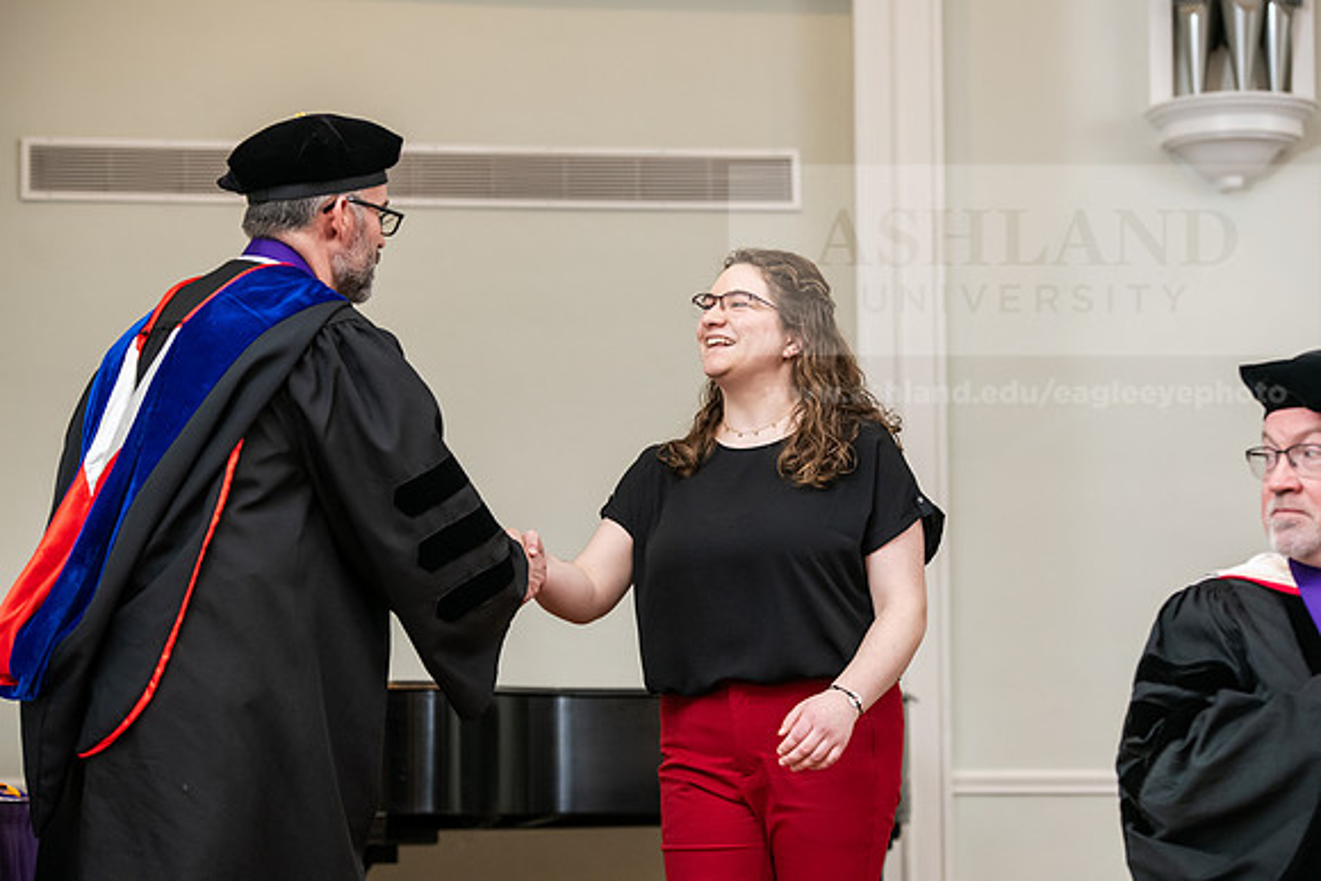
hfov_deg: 20.4
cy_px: 440
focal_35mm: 100
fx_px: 3670
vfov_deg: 13.7
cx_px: 660
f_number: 4.5
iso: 1600
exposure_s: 1/200
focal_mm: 100
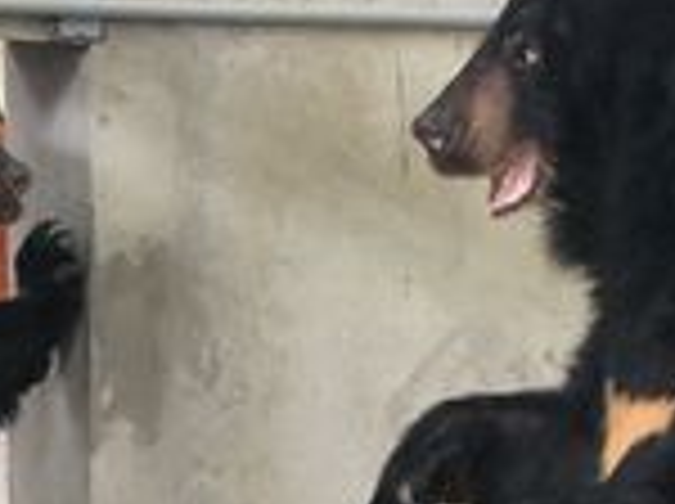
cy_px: 482
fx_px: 1927
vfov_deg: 14.7
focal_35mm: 99
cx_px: 342
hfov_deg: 19.9
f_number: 2.2
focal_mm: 4.15
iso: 64
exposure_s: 1/17
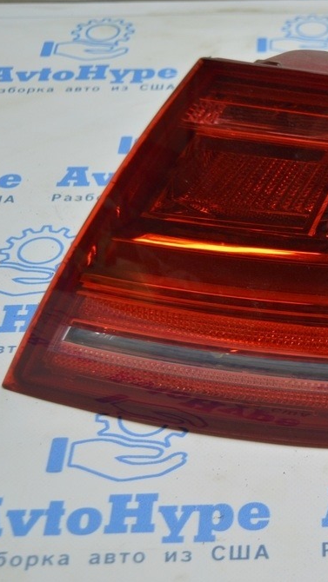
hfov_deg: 16.3
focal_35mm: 72
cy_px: 289
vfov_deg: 29.3
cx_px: 352
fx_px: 1113
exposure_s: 1/80
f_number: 4.2
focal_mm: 30
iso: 400
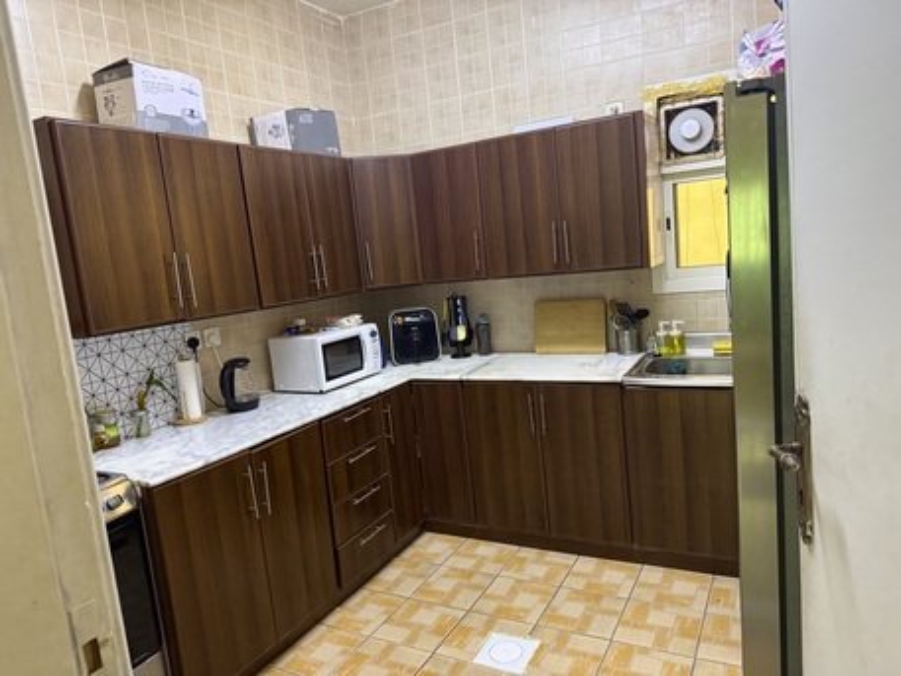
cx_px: 450
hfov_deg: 71.6
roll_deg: +5.6
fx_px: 625
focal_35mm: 24
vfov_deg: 56.8
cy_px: 338
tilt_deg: -7.6
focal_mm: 6.76
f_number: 1.78
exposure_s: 1/40
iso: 640
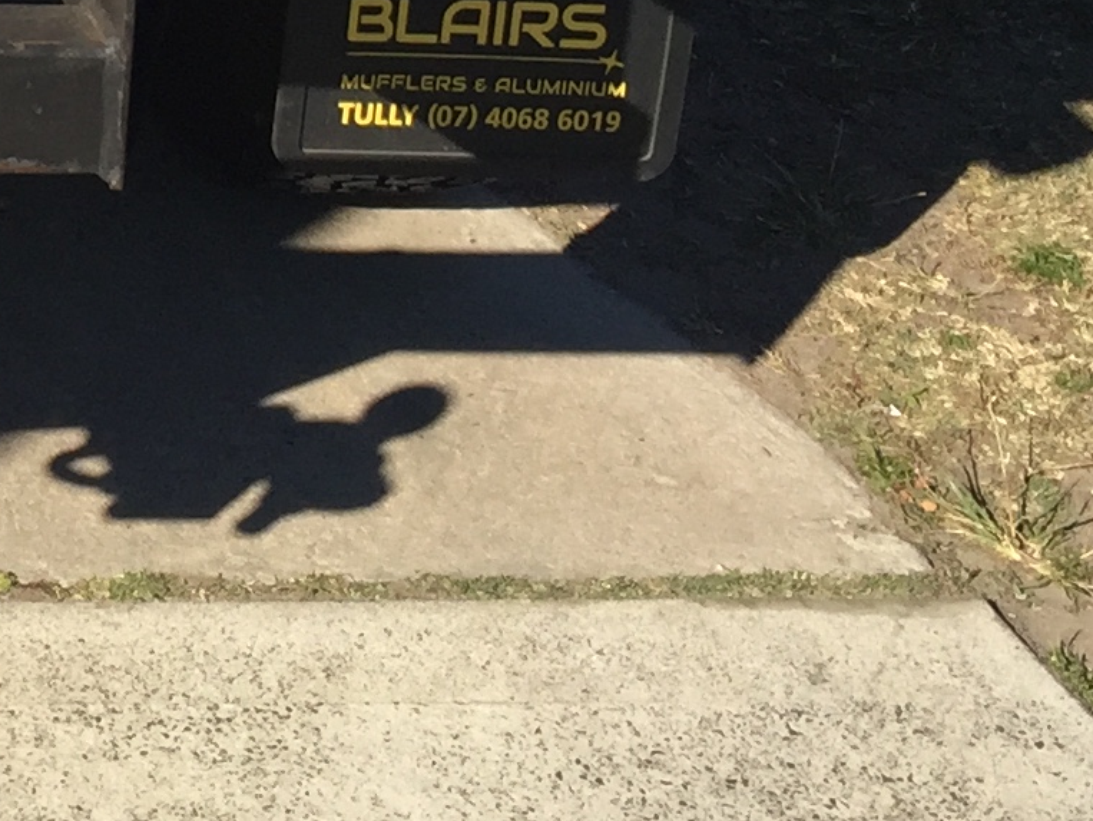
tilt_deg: -15.6
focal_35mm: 124
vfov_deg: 11.2
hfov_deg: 14.7
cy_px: -600
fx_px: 3917
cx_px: -594
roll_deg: -0.8
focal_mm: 4.15
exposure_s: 1/1163
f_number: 2.2
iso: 32
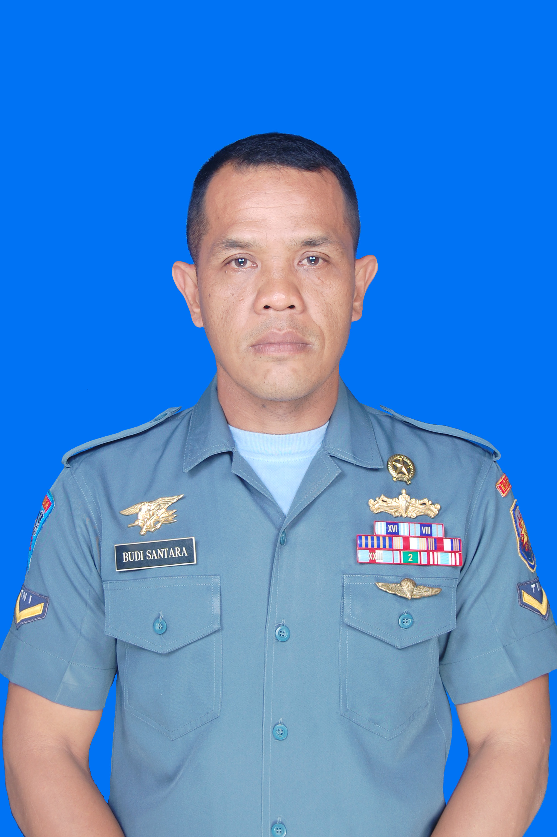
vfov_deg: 33.4
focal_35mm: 60
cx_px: 278
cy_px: 418
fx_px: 1395
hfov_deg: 22.6
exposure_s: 1/80
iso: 200
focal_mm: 40
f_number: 6.3
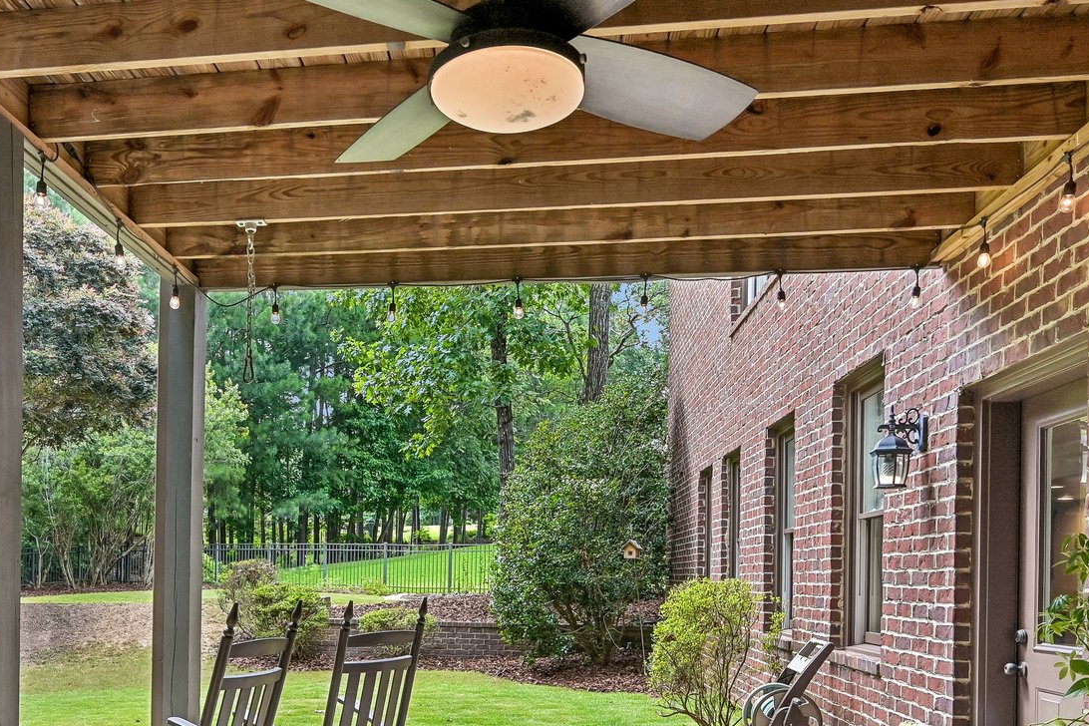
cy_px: 577
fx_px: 936
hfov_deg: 59.3
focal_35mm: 31
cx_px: 385
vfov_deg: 40.7
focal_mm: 16.5
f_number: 8
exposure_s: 1/100
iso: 400
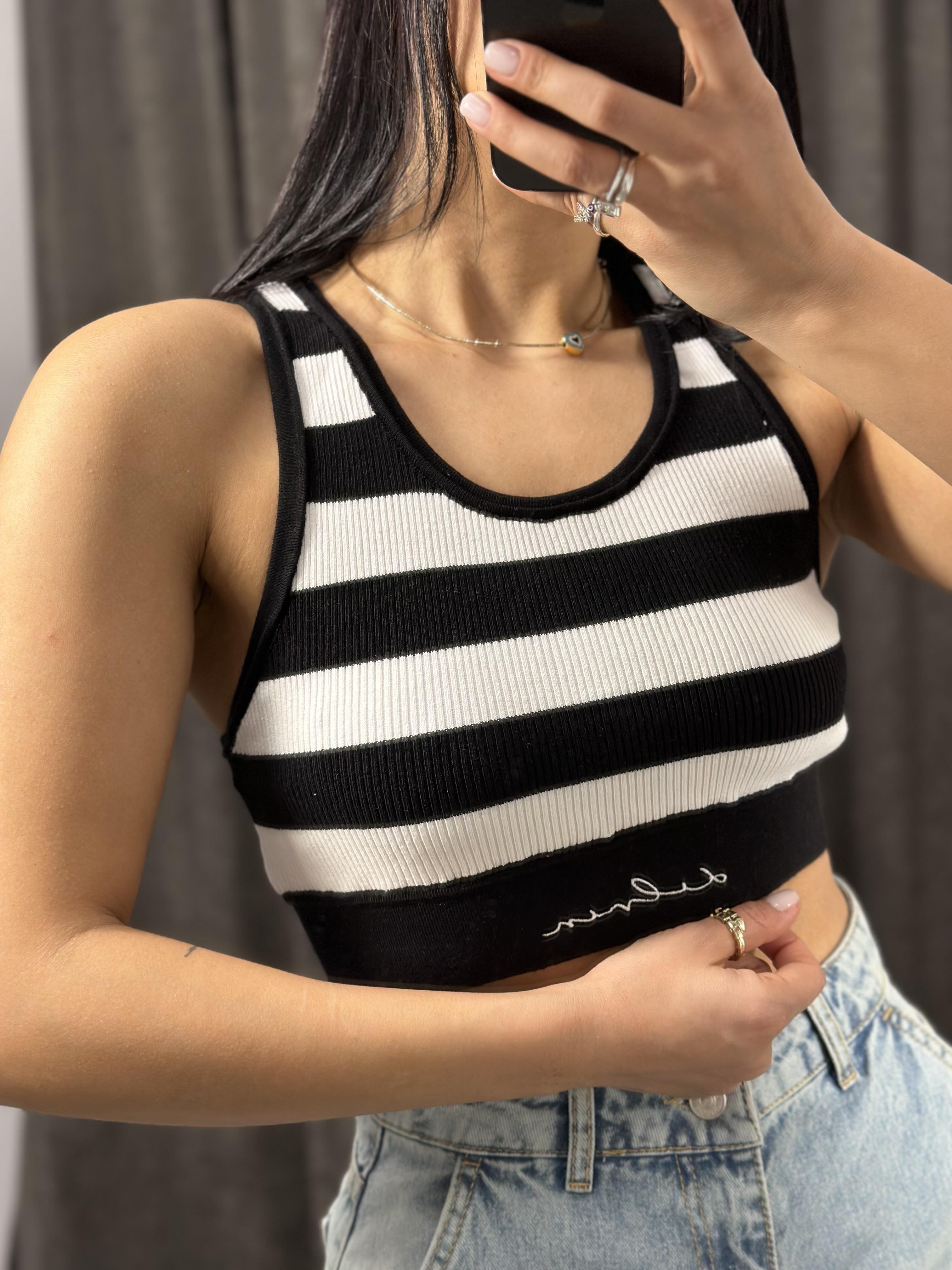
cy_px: 635
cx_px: 476
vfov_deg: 39.7
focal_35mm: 48
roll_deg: +6.4
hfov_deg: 30.3
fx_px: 1760
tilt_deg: -35.9
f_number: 1.78
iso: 160
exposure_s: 1/100
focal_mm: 6.86
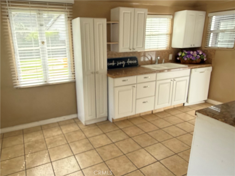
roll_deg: +1.0
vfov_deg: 56.8
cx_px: 118
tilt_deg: -15.2
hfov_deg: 71.6
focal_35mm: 24
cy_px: 88
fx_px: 163
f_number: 2.2
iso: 500
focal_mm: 2.22
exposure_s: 1/85
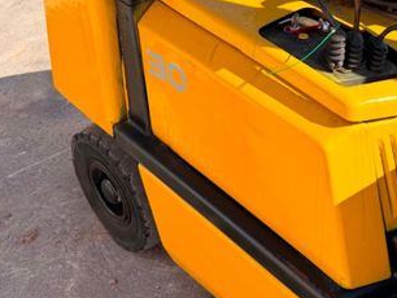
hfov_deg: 39.0
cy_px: 74
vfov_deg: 30.4
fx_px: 539
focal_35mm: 47
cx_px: 313
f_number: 1.78
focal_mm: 6.76
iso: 80
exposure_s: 1/2703
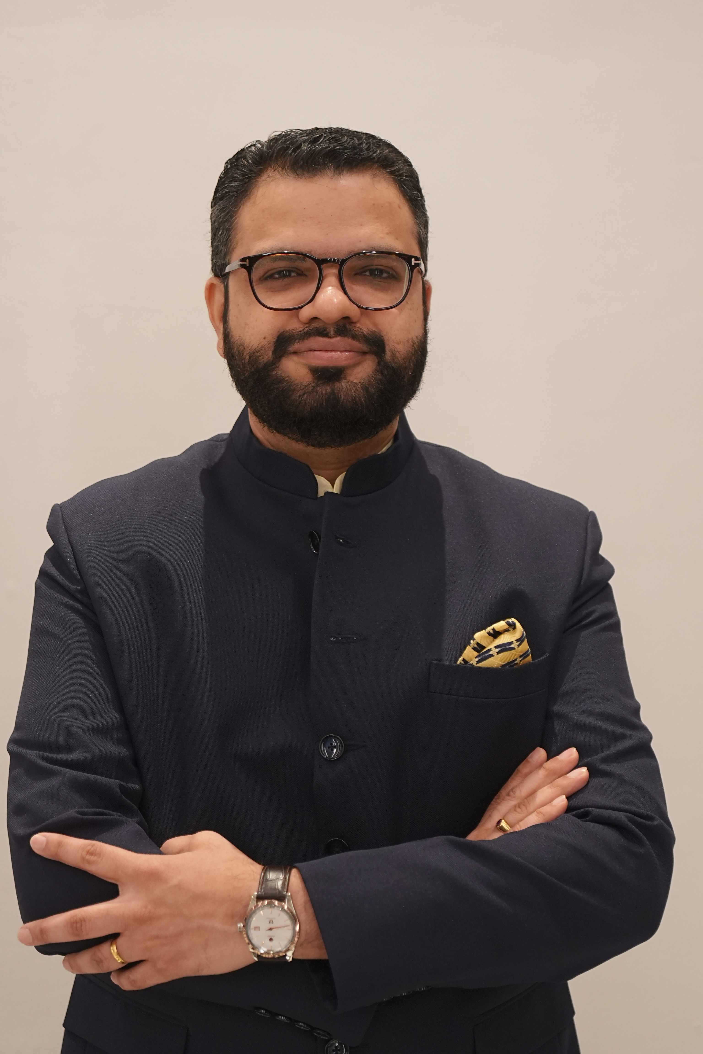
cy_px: 527
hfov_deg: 16.3
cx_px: 352
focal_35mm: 84
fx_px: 2460
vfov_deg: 24.2
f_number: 2.8
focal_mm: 56
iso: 1600
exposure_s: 1/125
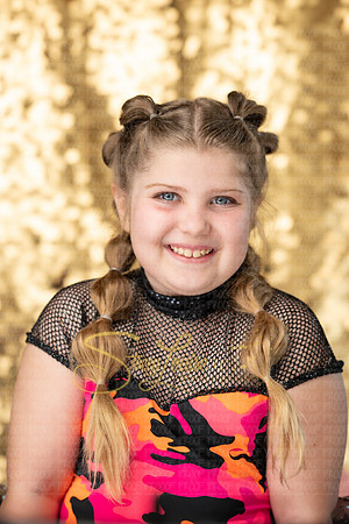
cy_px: 262
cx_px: 174
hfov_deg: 16.1
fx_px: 1236
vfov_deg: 23.9
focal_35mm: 85
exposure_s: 1/800
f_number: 2.8
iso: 1250
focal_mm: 85
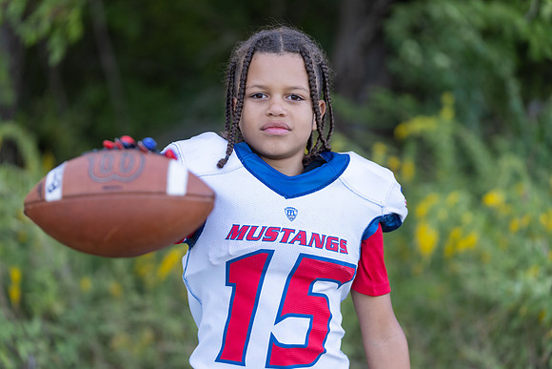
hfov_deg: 19.6
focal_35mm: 104
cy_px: 184
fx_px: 1595
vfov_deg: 13.2
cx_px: 276
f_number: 2.8
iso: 250
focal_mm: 104
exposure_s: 1/320
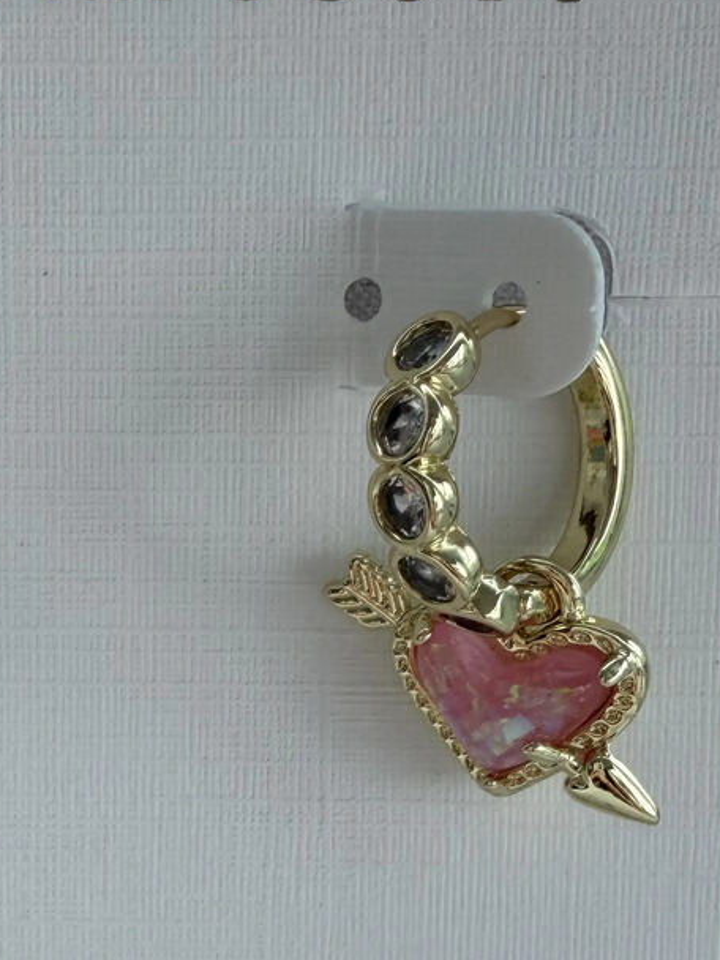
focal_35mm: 57
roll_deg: +0.0
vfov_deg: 32.9
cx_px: 58
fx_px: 1581
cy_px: 765
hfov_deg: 24.8
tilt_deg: -33.6
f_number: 2.2
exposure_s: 1/121
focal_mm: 2.22
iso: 50
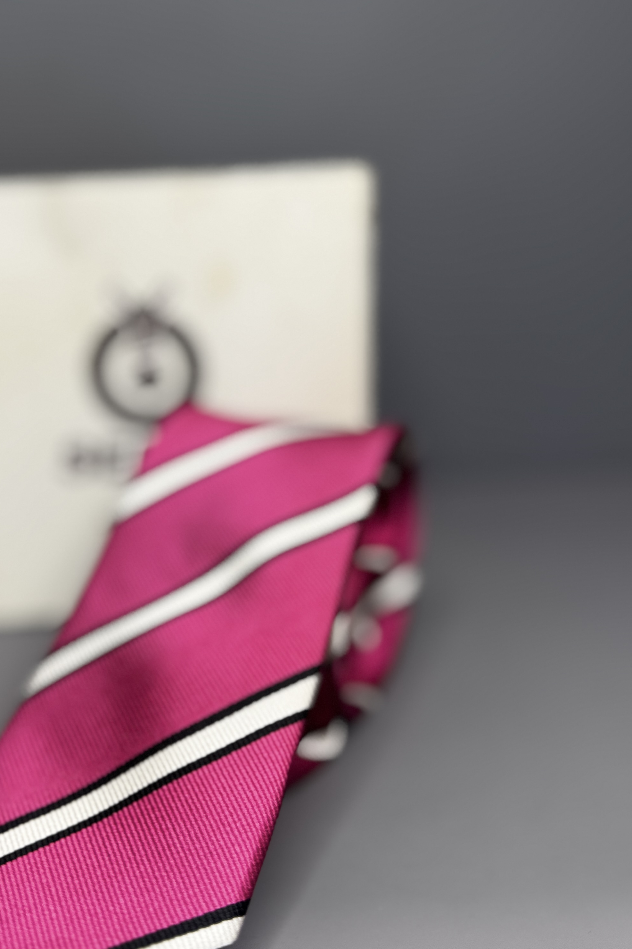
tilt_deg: -14.8
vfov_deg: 55.8
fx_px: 895
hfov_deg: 38.4
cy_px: 469
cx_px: 211
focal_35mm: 34
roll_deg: +2.6
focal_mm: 6.76
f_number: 1.78
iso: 64
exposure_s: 1/100
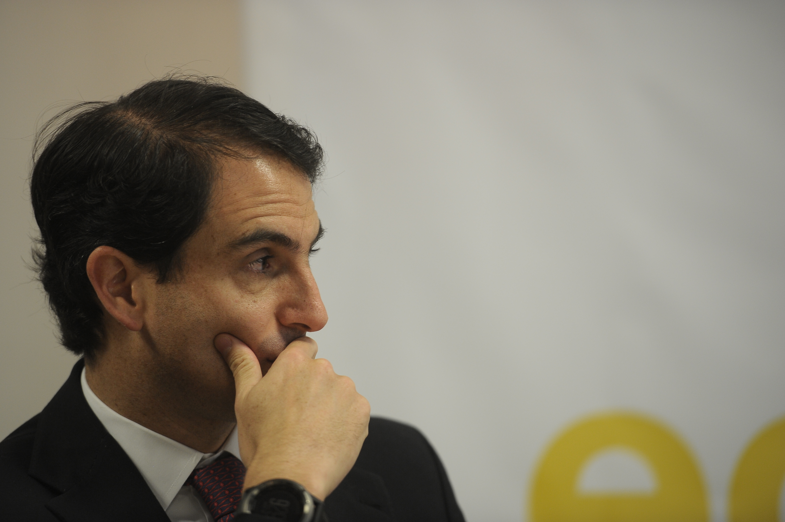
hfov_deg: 10.3
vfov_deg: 6.9
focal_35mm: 200
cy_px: 261
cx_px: 392
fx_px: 4358
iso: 1000
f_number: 2.8
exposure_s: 1/80
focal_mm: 200
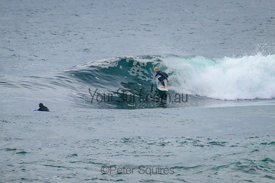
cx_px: 149
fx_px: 8402
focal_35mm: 1100
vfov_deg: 1.3
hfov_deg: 1.9
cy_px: 76
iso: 1800
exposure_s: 1/2000
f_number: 11
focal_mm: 800
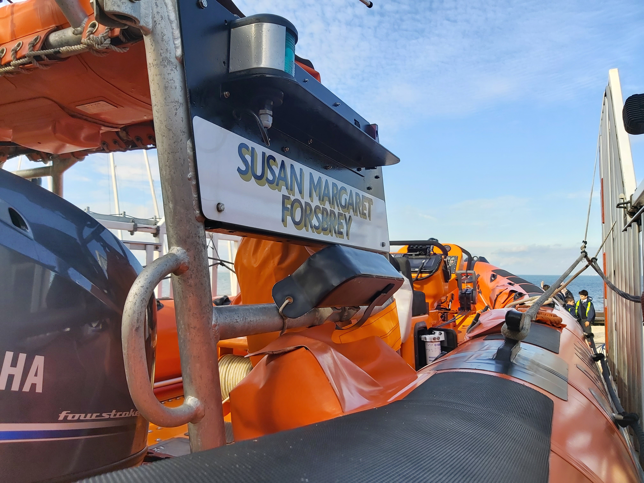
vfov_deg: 53.1
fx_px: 484
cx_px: 322
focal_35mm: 26
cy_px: 242
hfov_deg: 67.3
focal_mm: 3.92
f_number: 1.7
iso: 64
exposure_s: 1/1546
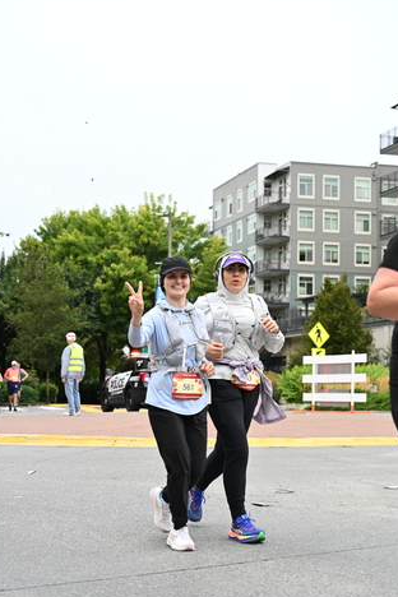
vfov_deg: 33.4
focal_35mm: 60
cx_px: 177
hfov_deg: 22.6
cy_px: 332
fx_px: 995
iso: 1600
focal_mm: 51
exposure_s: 1/800
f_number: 4
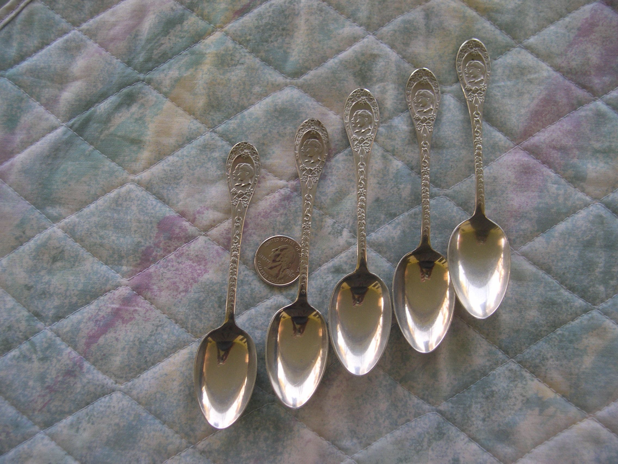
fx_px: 678
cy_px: 232
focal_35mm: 38
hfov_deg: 49.0
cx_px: 309
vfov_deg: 37.7
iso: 100
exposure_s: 1/89.7
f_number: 2.8
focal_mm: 8
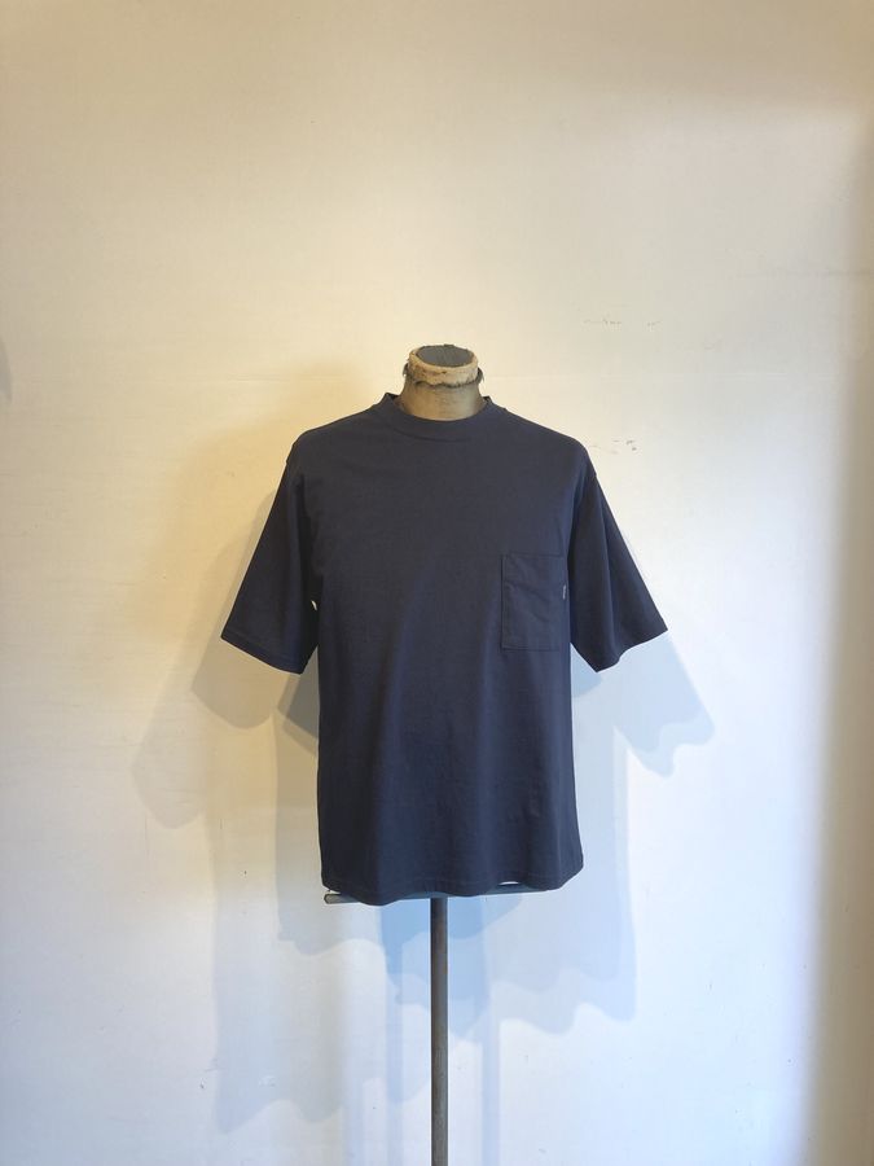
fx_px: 943
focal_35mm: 28
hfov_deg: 49.7
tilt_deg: -7.9
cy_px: 583
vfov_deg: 63.4
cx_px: 437
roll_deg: +0.1
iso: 50
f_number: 1.8
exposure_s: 1/100
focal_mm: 3.99
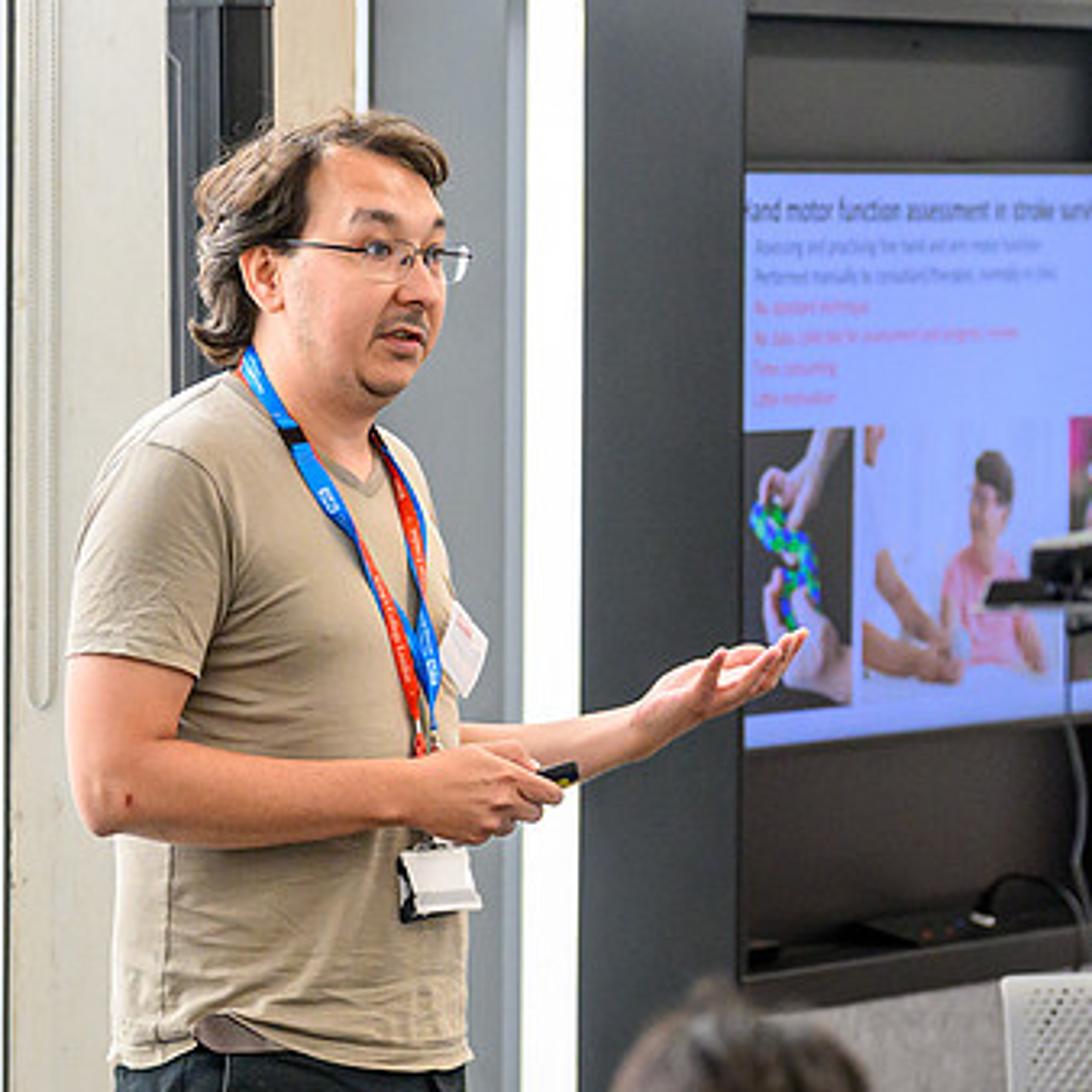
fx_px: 7816
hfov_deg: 8.0
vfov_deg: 8.0
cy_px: 469
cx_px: 374
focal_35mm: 219
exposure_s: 1/1000
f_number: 2.8
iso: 2800
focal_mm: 95
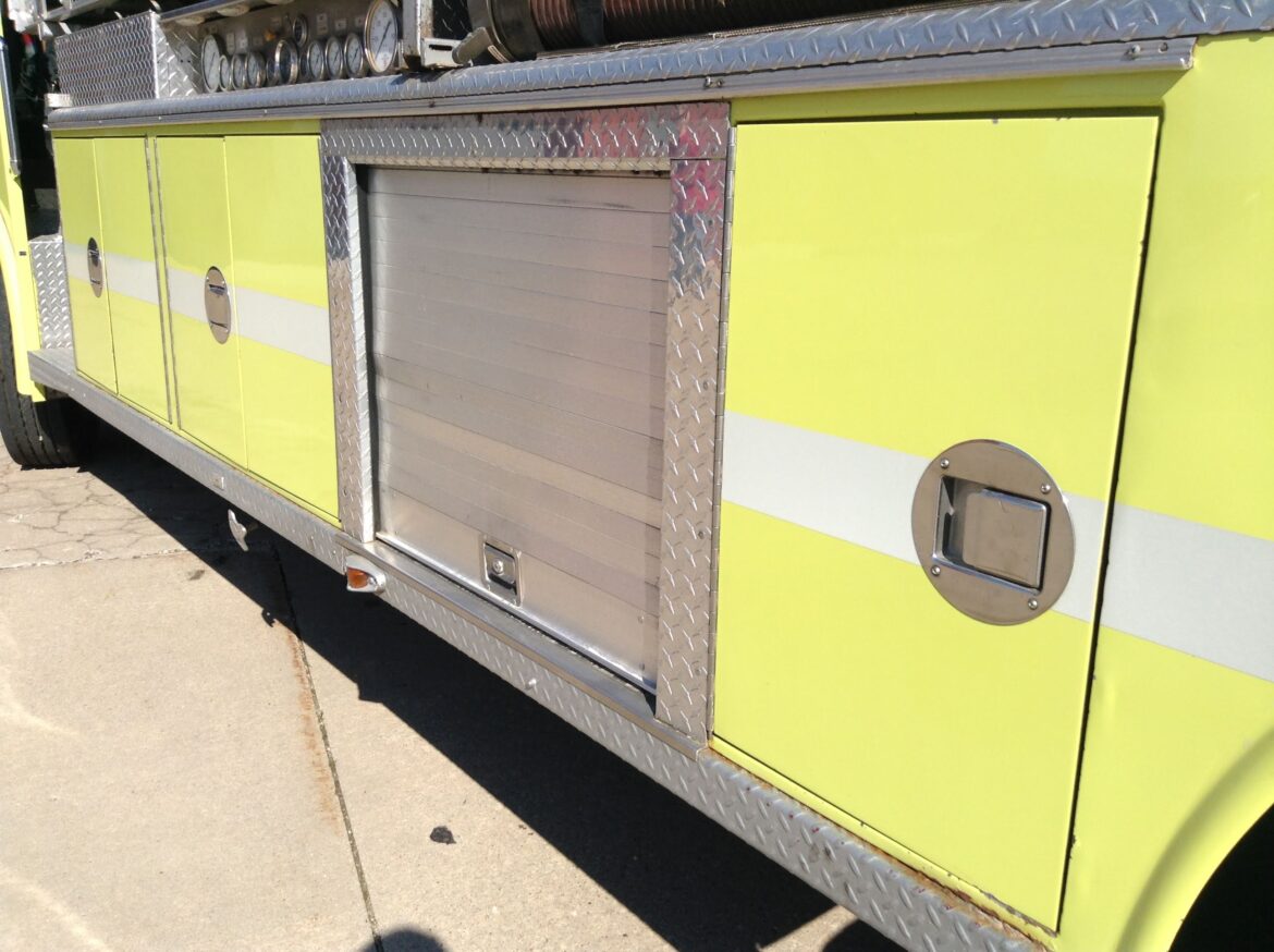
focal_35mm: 33
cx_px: 637
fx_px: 1213
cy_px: 476
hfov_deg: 55.4
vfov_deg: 42.8
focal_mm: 3.3
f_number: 2.4
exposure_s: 1/1318
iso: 25
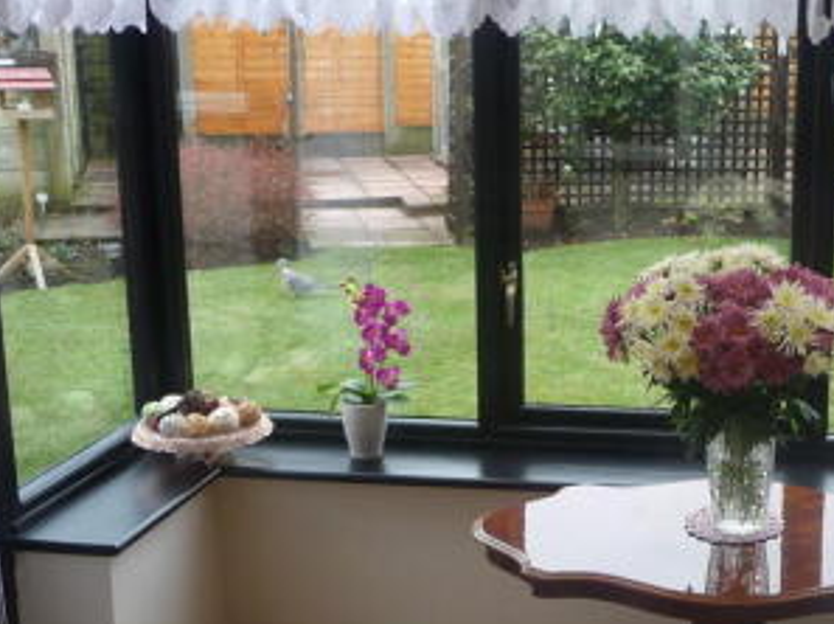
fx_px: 1324
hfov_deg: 33.6
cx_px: 709
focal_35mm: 55
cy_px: 336
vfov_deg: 26.5
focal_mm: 4.7
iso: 100
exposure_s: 1/60
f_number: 3.3
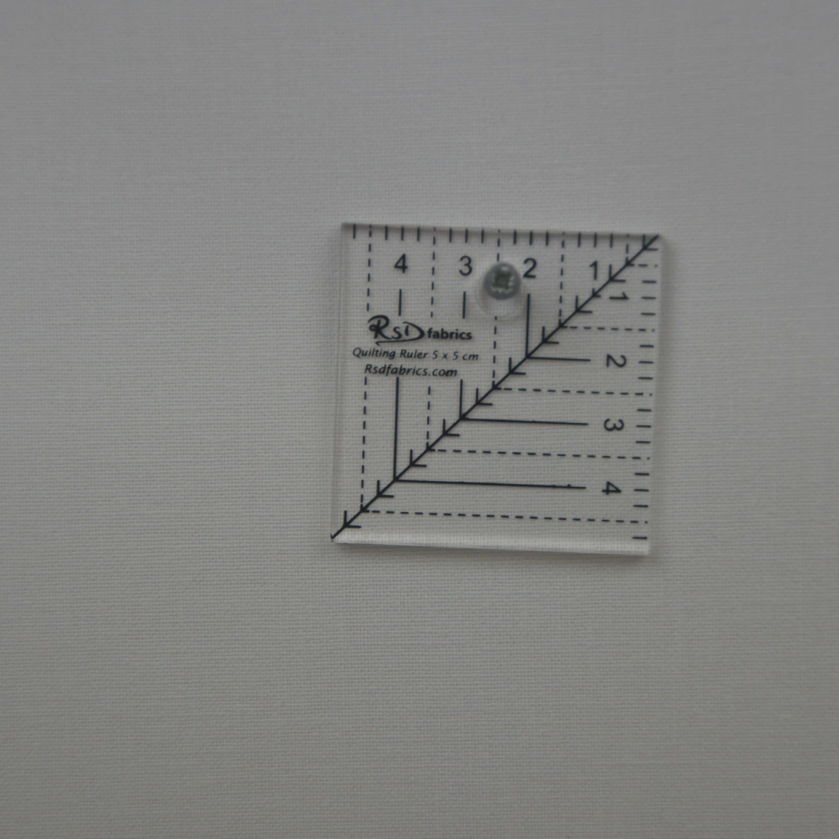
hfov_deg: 10.0
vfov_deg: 10.0
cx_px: 461
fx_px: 4799
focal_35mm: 175
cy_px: 419
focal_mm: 90
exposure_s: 1/160
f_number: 5.6
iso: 250
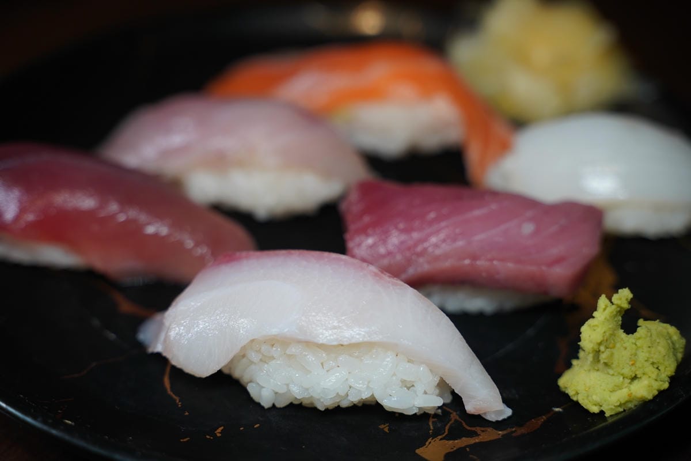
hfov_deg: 27.0
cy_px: 230
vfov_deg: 18.2
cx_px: 346
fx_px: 1439
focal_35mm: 75
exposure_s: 1/80
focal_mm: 75
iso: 160
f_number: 4
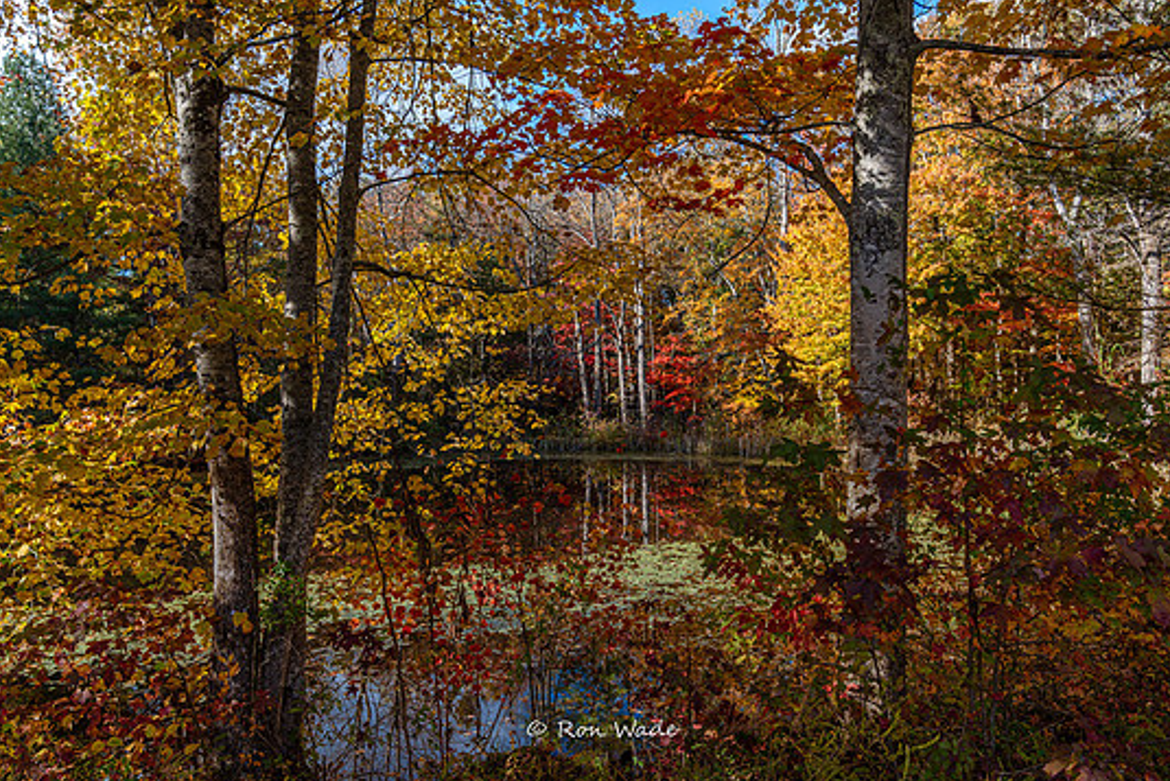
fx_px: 845
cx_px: 601
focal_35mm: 26
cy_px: 416
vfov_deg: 49.5
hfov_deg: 69.4
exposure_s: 1/160
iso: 100
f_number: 4
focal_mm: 24
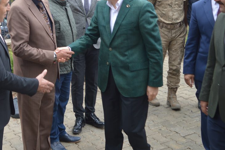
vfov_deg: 26.0
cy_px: 28
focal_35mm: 51
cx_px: 17
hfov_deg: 36.2
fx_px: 319
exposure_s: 1/125
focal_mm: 18
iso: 100
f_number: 3.5
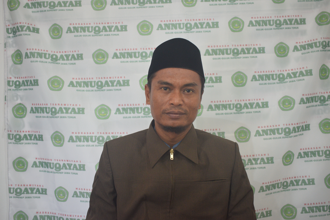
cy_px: 110
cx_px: 165
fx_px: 330
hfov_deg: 53.1
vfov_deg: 36.9
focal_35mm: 36
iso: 1000
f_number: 4
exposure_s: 1/25
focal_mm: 24
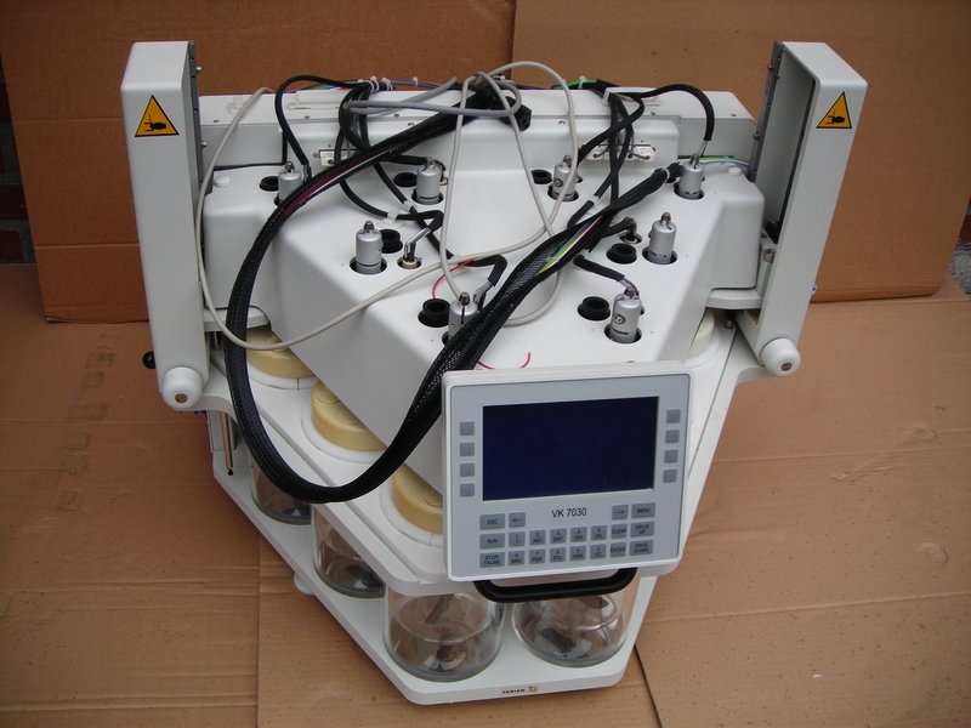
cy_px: 364
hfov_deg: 49.0
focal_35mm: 38
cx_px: 486
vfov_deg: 37.7
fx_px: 1066
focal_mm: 6.3
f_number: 3.2
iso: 50
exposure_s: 1/126
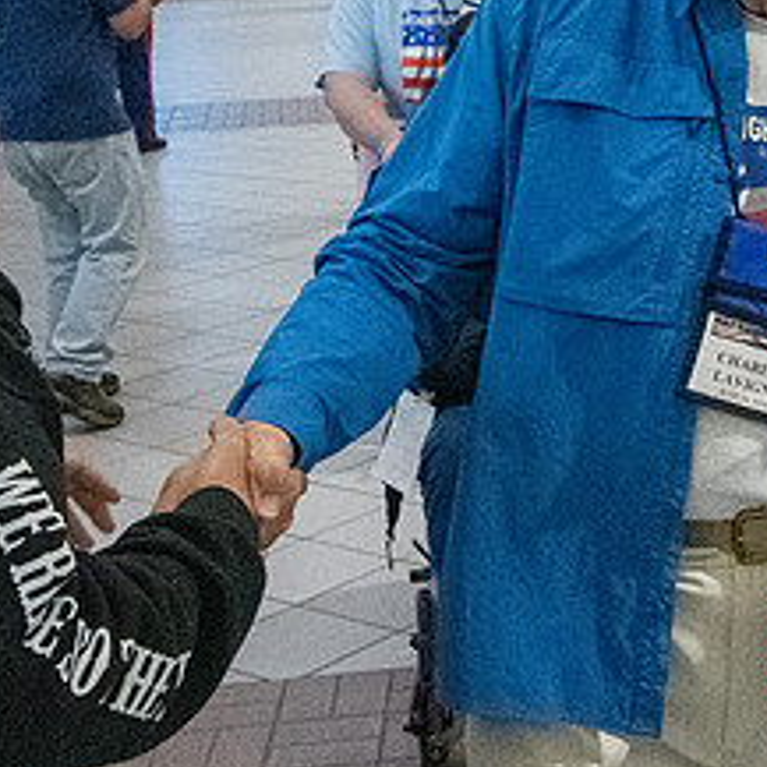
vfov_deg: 21.2
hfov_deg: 20.6
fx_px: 2031
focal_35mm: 81
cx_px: 801
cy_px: 168
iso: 20000
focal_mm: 20
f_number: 7.1
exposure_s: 1/400
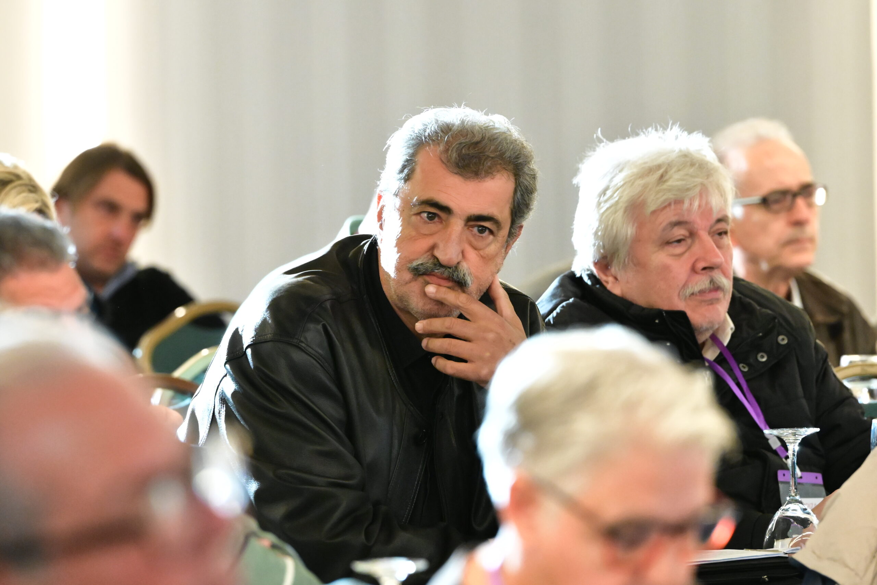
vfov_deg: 4.6
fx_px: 7308
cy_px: 292
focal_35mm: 300
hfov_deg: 6.9
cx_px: 438
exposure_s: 1/160
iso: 6400
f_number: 4.5
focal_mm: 200
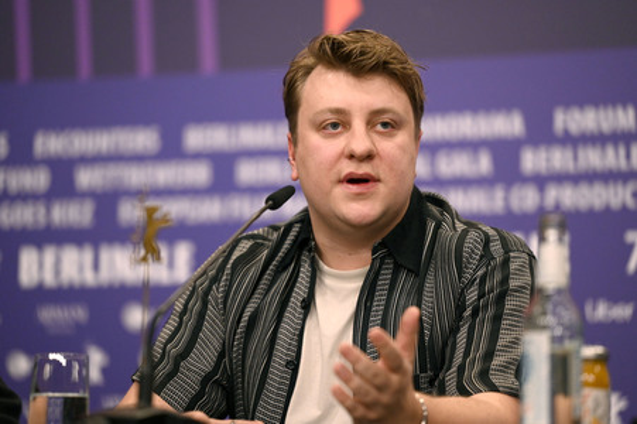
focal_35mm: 155
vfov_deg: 8.8
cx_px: 318
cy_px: 212
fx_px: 2741
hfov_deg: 13.3
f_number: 2.8
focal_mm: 155
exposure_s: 1/1250
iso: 4000
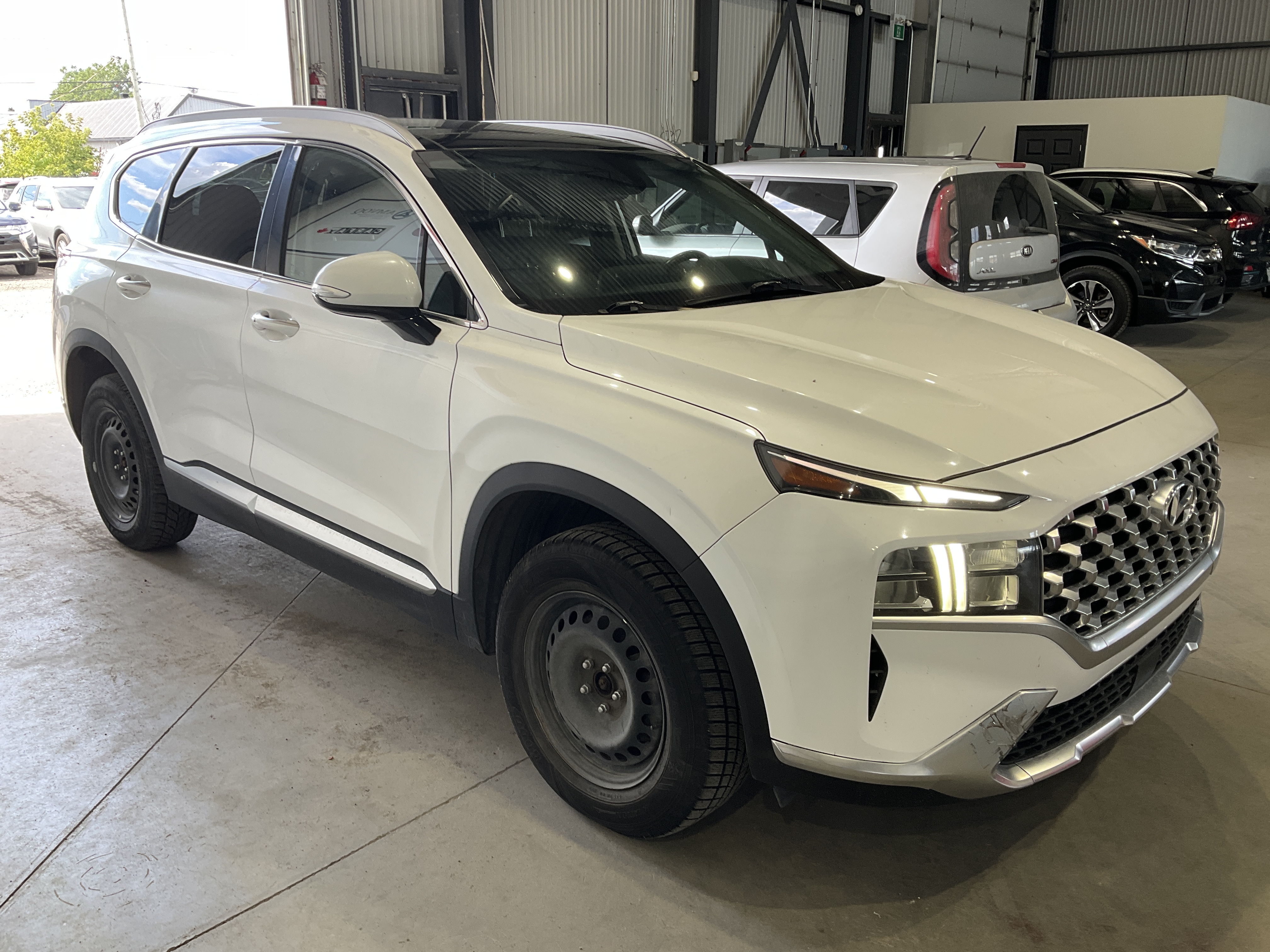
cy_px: 476
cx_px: 635
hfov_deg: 61.7
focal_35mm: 29
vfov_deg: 48.2
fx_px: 1064
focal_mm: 3
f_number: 1.8
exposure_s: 1/120
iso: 32
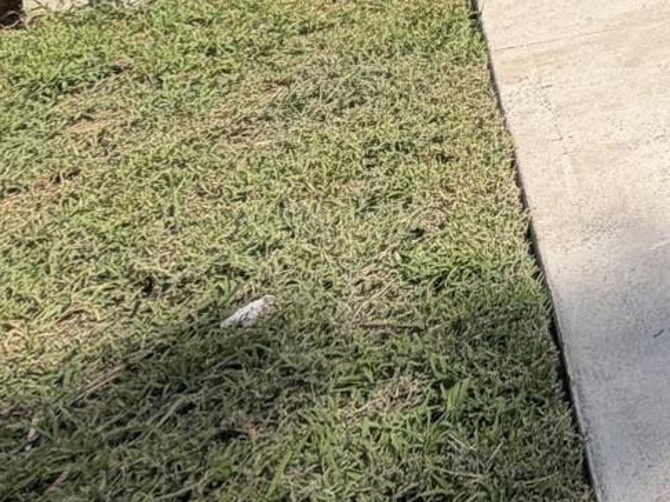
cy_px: -354
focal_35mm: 59
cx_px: 1146
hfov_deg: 22.5
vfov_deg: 19.6
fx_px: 1141
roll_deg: +1.9
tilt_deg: -1.9
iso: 25
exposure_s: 1/770
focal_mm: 2.22
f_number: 2.2
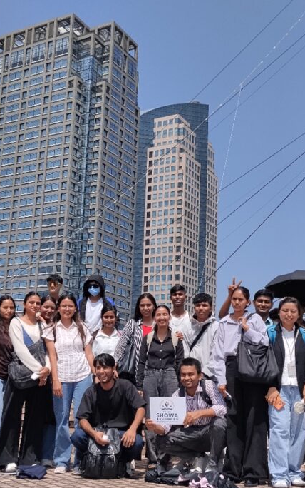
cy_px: 268
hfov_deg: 28.0
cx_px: 160
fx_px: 611
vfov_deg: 43.4
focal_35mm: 46
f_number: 1.8
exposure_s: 1/1938
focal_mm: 4.22
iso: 50
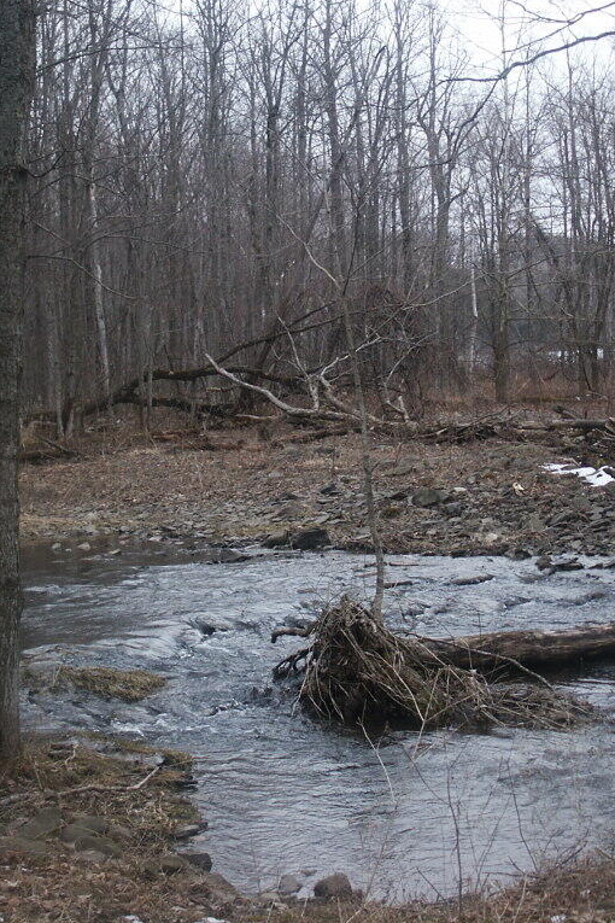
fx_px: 1640
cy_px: 461
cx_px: 324
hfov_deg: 21.2
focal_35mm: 64
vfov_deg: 31.4
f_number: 3.6
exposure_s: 1/250
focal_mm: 9.69
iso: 64
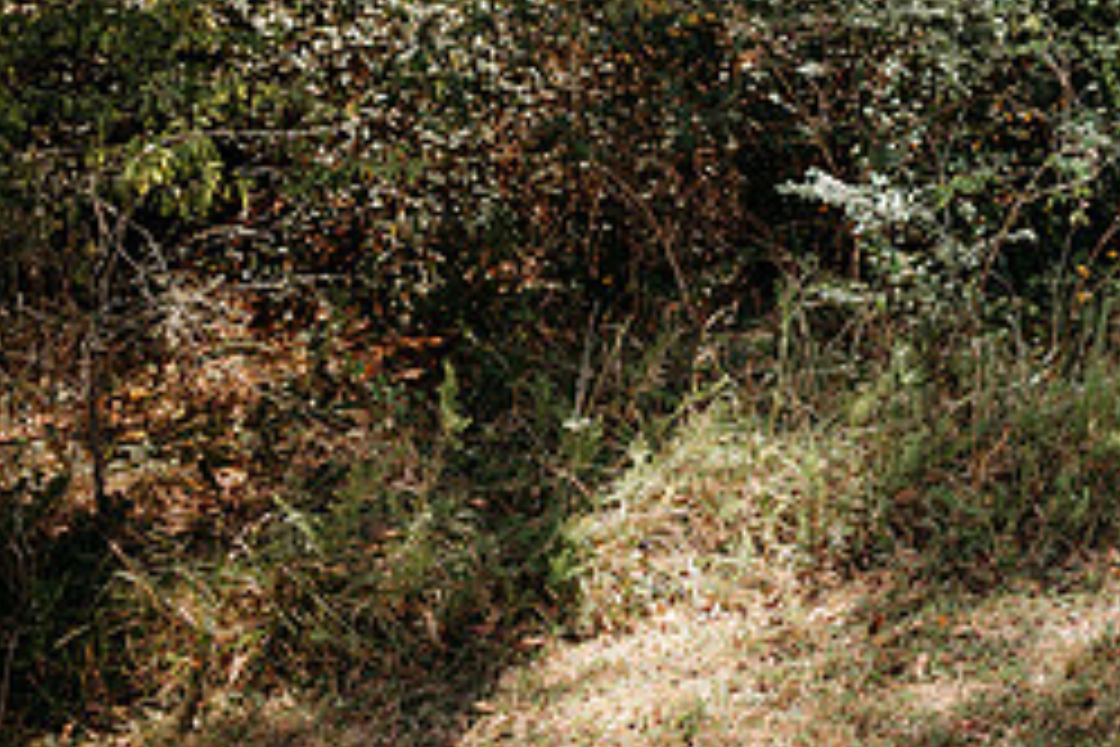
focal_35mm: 56
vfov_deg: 23.8
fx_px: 1742
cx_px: 1255
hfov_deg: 31.3
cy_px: 142
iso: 100
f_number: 2.2
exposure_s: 1/800
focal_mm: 24
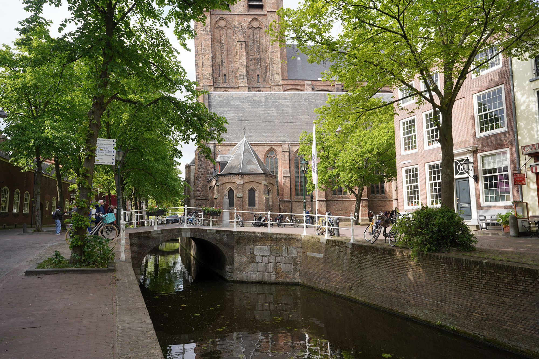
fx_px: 359
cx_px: 270
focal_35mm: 24
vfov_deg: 53.1
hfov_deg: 73.7
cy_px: 180
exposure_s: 1/100
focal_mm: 24
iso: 100
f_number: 8
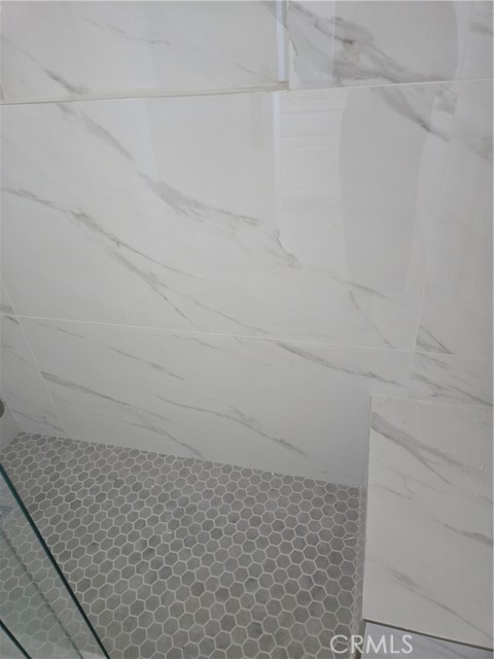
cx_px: 247
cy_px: 330
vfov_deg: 73.9
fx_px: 438
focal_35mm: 23
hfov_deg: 58.9
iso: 640
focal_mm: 5.4
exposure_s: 1/60
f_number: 1.8
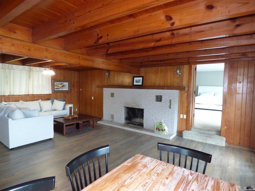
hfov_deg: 81.7
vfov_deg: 66.0
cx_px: 128
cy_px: 96
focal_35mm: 20
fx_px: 147
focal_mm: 3.58
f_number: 2.8
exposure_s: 1/50
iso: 640
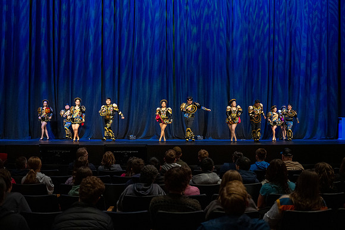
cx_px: 172
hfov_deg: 48.4
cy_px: 115
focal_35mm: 40
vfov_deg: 33.4
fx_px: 383
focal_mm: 40
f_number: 2.8
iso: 3200
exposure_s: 1/200
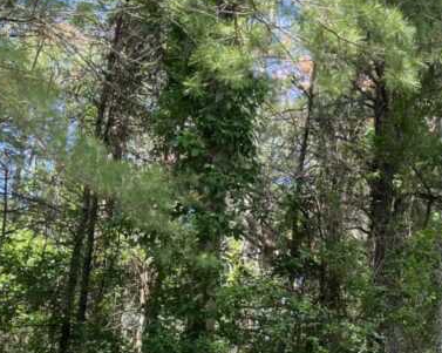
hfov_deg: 26.5
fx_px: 902
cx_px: 403
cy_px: 324
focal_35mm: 69
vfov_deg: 21.6
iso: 50
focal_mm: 5.1
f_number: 1.6
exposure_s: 1/537
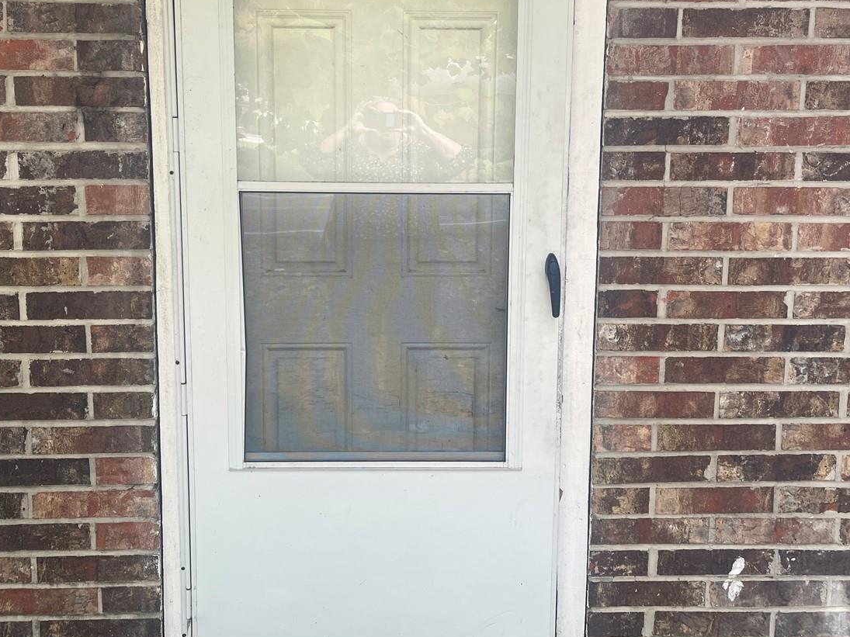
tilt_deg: -8.7
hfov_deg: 49.0
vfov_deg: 37.5
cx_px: 404
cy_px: 244
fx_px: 933
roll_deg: +0.2
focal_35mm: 38
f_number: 1.6
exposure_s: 1/131
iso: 32
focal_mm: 5.1
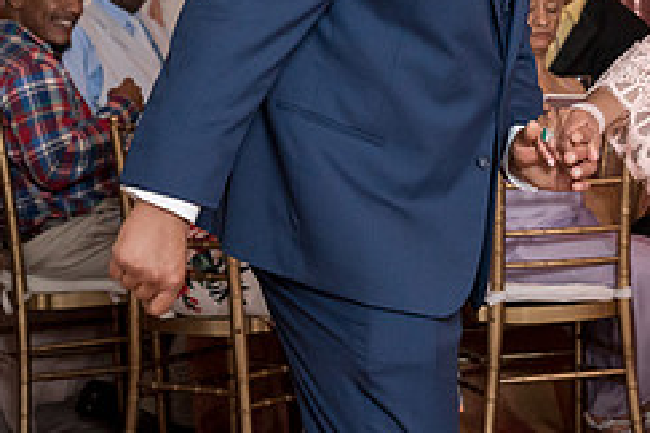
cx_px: 689
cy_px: -46
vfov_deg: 8.1
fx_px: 3051
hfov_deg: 12.0
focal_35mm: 169
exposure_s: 1/200
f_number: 4
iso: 2000
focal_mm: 58
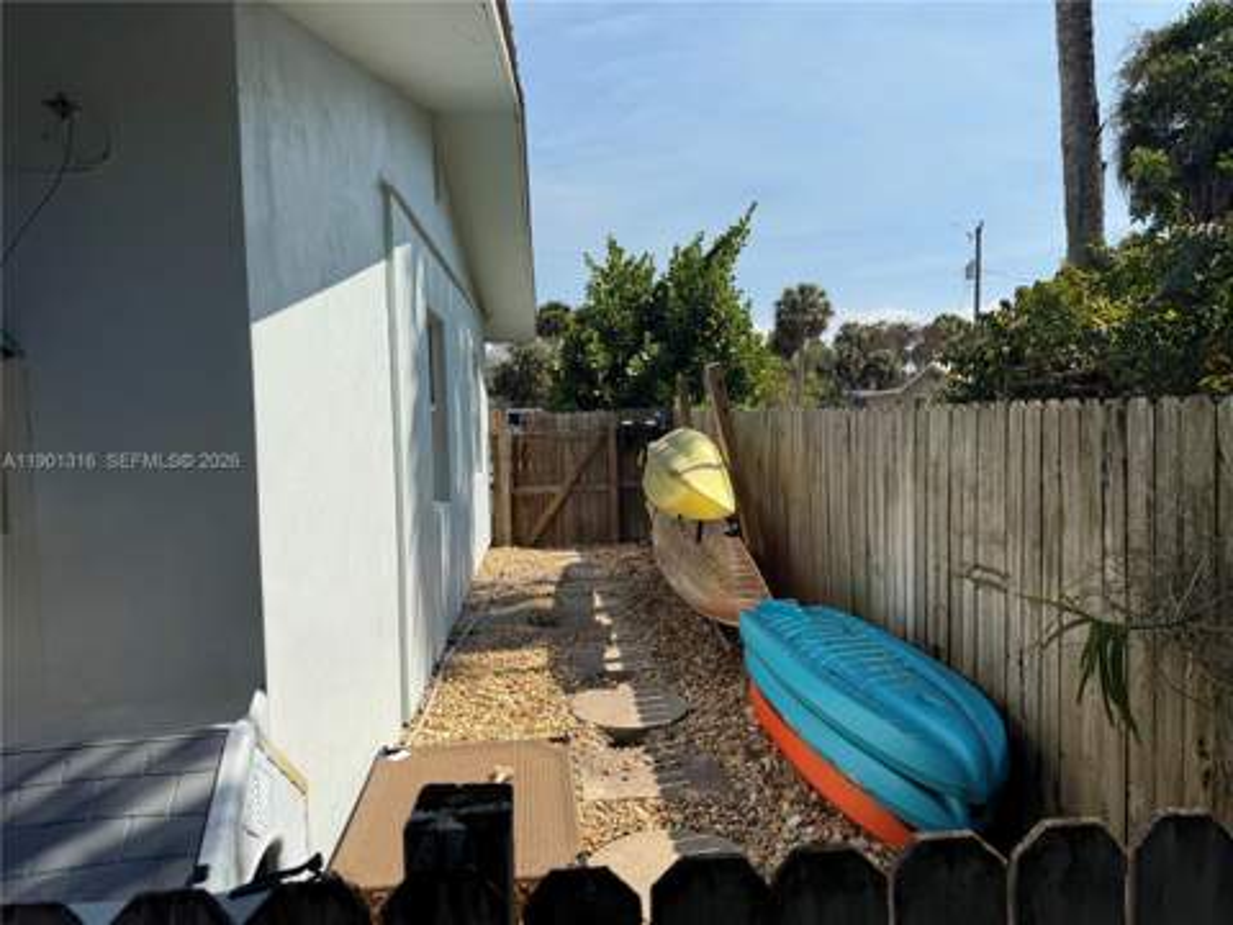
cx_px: 616
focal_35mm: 24
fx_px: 855
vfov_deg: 56.8
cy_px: 462
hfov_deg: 71.6
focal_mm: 6.76
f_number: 1.78
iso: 80
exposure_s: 1/5714
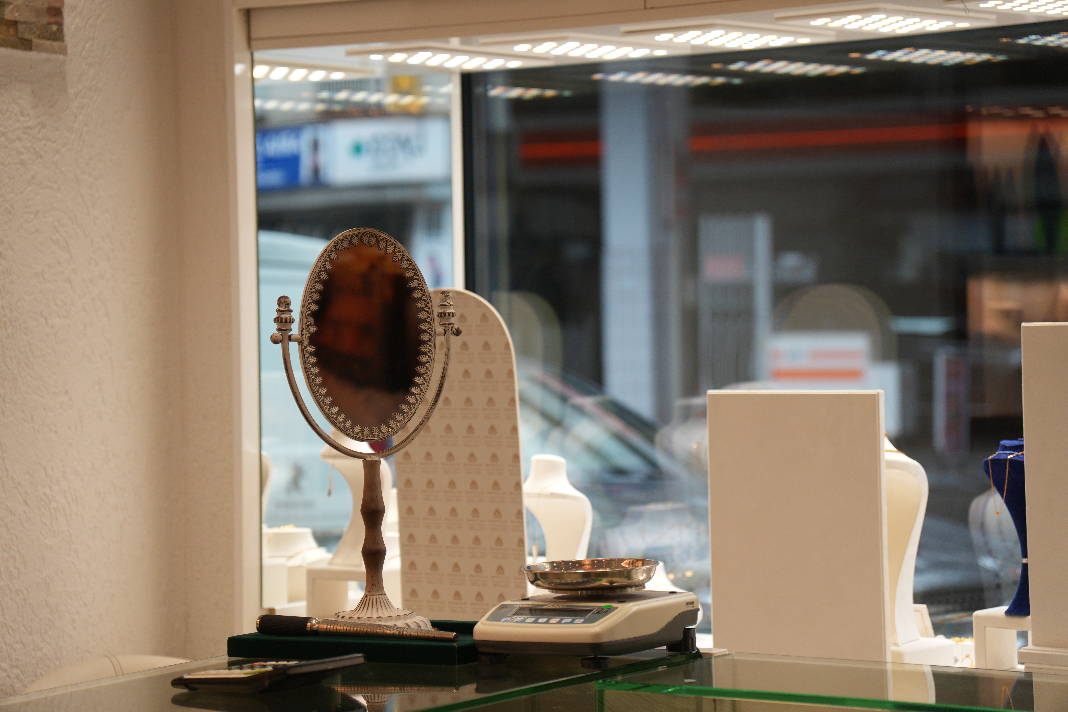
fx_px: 3115
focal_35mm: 105
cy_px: 356
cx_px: 534
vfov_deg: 13.0
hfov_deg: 19.5
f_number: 2.8
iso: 250
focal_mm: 70
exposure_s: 1/60
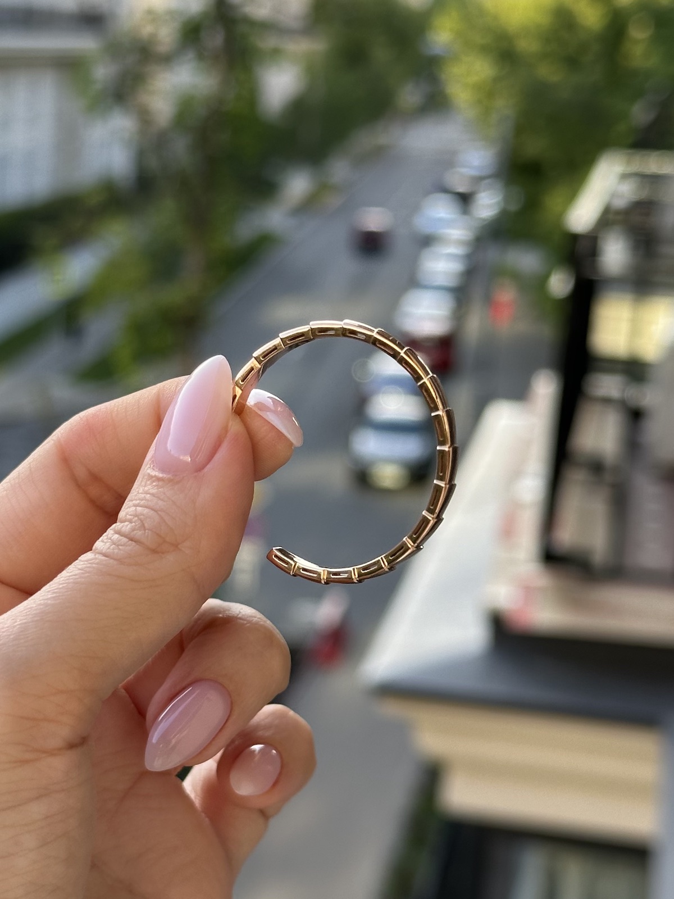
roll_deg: -3.8
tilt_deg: -12.7
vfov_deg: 39.7
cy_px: 450
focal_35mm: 48
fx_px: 1246
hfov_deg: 30.3
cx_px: 337
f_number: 1.78
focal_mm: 6.86
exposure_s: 1/421
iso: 64
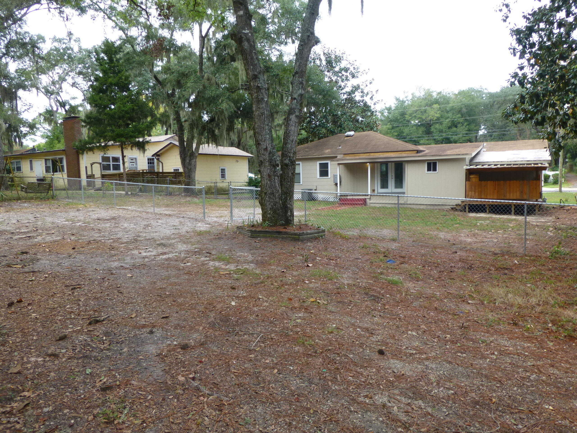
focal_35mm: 24
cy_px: 216
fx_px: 400
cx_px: 288
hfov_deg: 71.6
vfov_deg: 56.8
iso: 100
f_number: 3.5
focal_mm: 4.3
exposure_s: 1/100
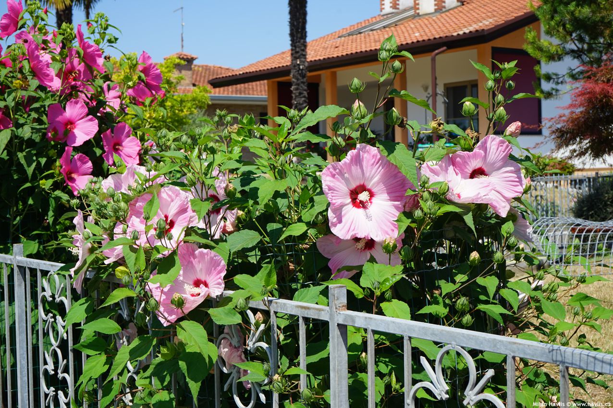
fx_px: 936
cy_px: 204
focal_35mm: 55
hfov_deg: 36.3
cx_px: 306
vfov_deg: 24.6
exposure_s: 1/125
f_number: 11
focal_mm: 55
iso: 100
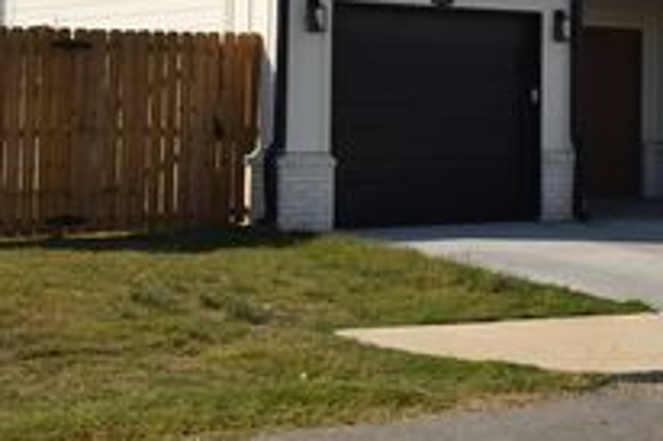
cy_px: -69
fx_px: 1472
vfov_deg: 16.4
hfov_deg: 25.3
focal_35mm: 80
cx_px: 438
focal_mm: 22
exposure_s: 1/200
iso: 100
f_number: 10
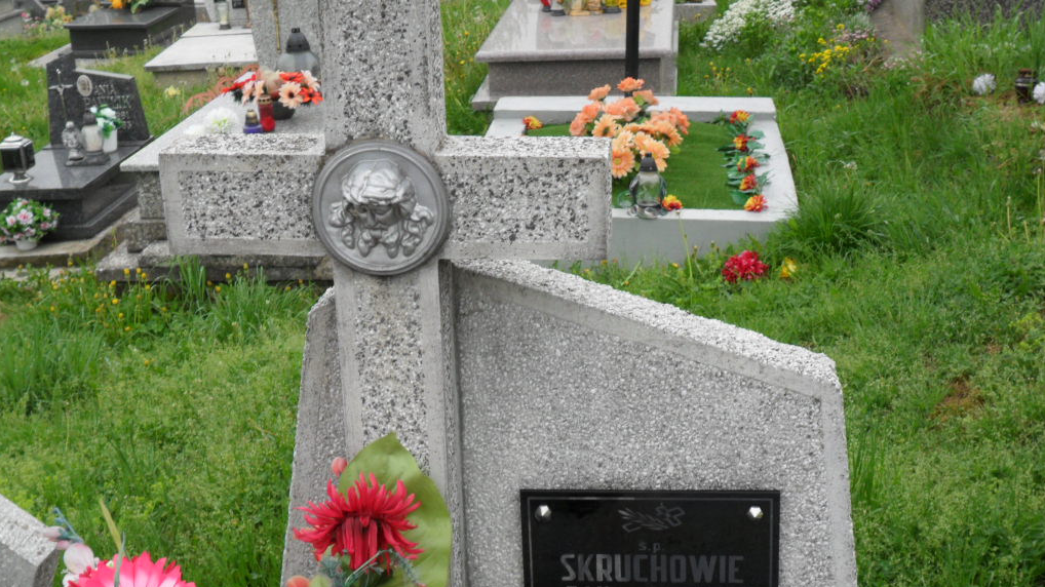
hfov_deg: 36.6
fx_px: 1579
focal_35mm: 57
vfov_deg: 21.0
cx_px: 522
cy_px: 345
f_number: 5
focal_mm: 9.3
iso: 100
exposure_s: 1/90
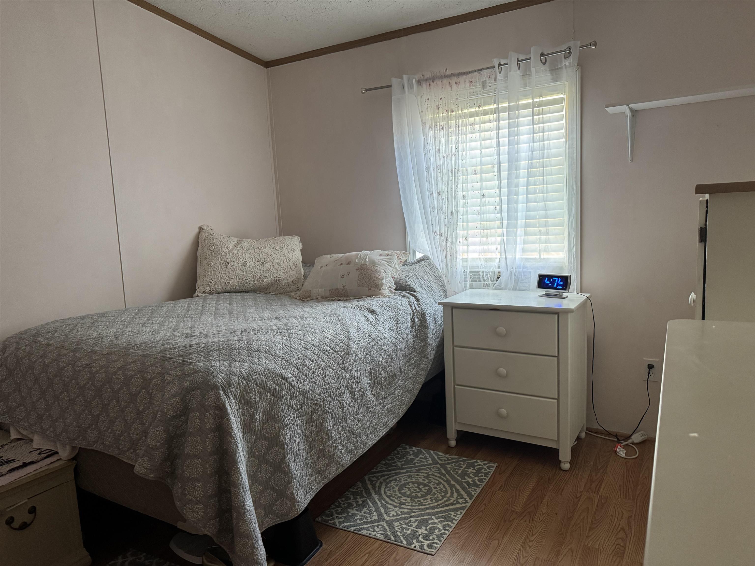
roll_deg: +2.8
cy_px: 283
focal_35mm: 24
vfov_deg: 56.8
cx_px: 378
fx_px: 523
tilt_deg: -7.5
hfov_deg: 71.6
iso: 400
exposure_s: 1/60
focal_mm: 6.76
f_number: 1.78
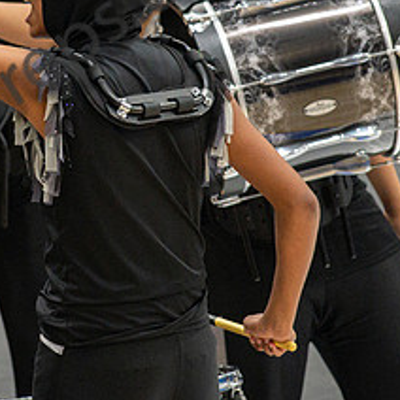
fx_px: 7596
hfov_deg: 3.0
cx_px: 4
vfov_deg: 3.0
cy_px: 89
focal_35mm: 581
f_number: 4
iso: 6400
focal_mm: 200
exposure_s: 1/500
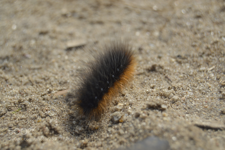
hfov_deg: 24.6
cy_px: 75
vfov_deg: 16.5
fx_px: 515
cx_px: 112
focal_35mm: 82
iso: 100
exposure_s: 1/250
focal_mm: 55
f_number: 8
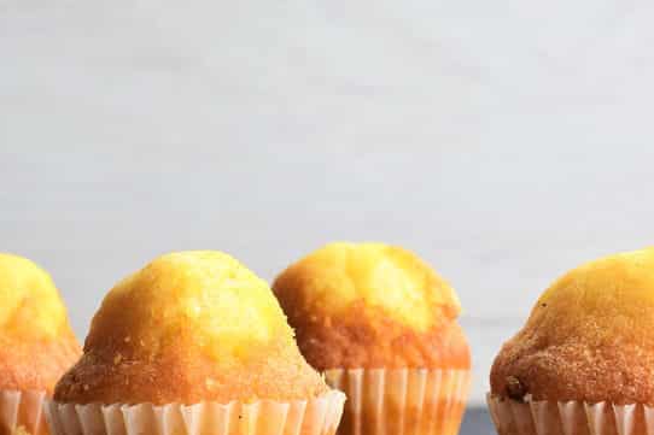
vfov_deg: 11.2
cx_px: 200
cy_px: 185
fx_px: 2216
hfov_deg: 16.7
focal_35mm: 122
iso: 100
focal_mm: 52
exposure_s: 1/6
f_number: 16
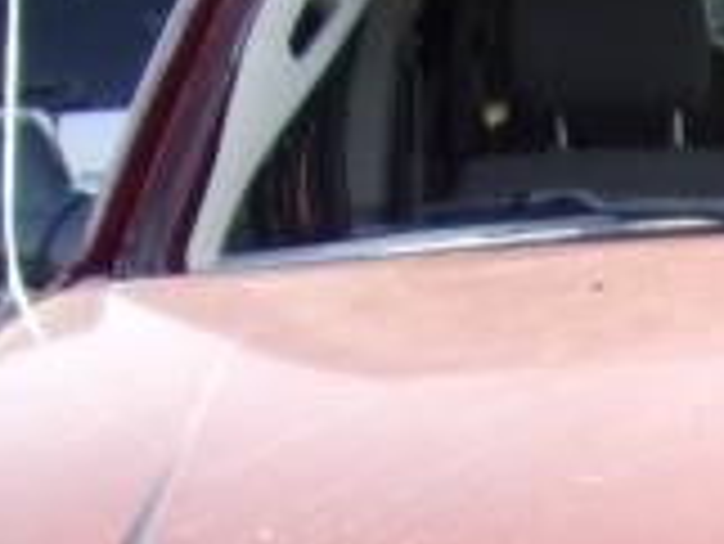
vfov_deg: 11.4
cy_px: 1034
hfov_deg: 15.4
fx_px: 2491
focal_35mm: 119
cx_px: 1034
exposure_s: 1/200
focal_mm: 4.3
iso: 80
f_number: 3.3
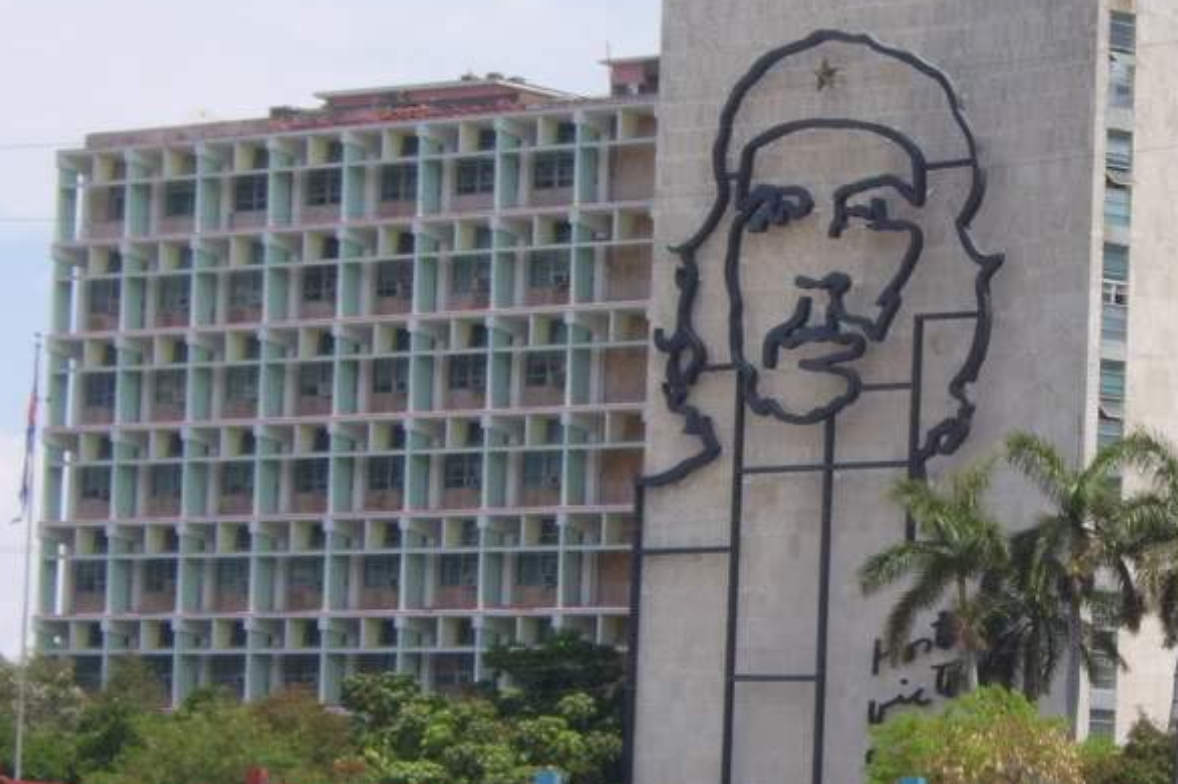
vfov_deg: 10.8
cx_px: 911
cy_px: 425
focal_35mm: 127
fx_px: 4154
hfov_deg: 16.0
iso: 50
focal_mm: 18.38
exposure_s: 1/92
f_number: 9.5
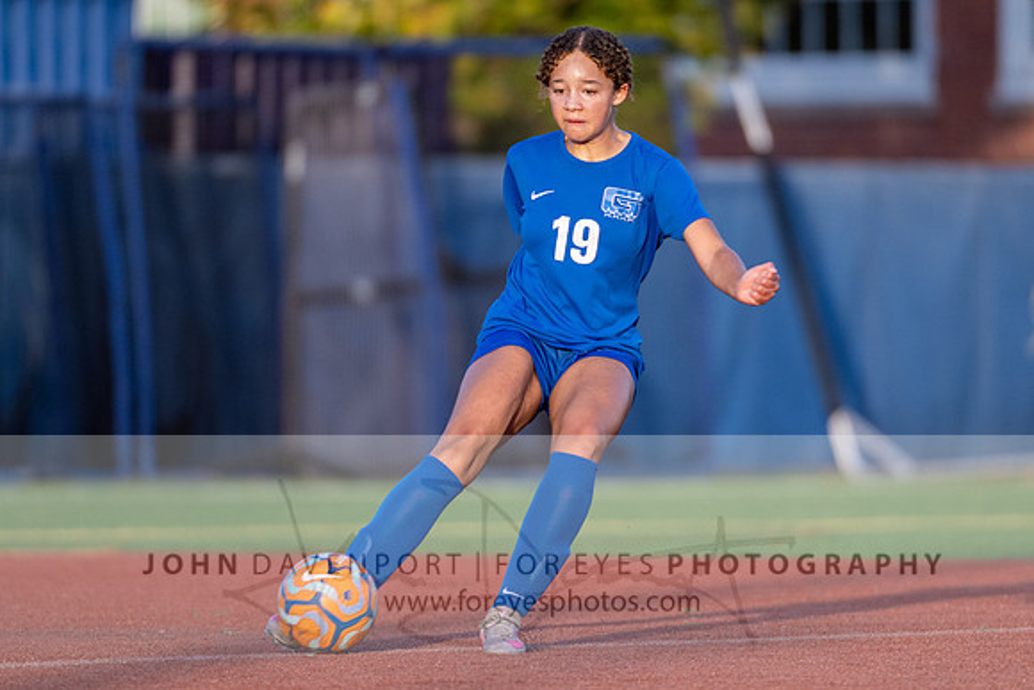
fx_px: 16725
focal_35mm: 582
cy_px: 303
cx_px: 517
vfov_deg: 2.4
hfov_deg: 3.5
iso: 800
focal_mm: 400
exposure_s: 1/1000
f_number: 4
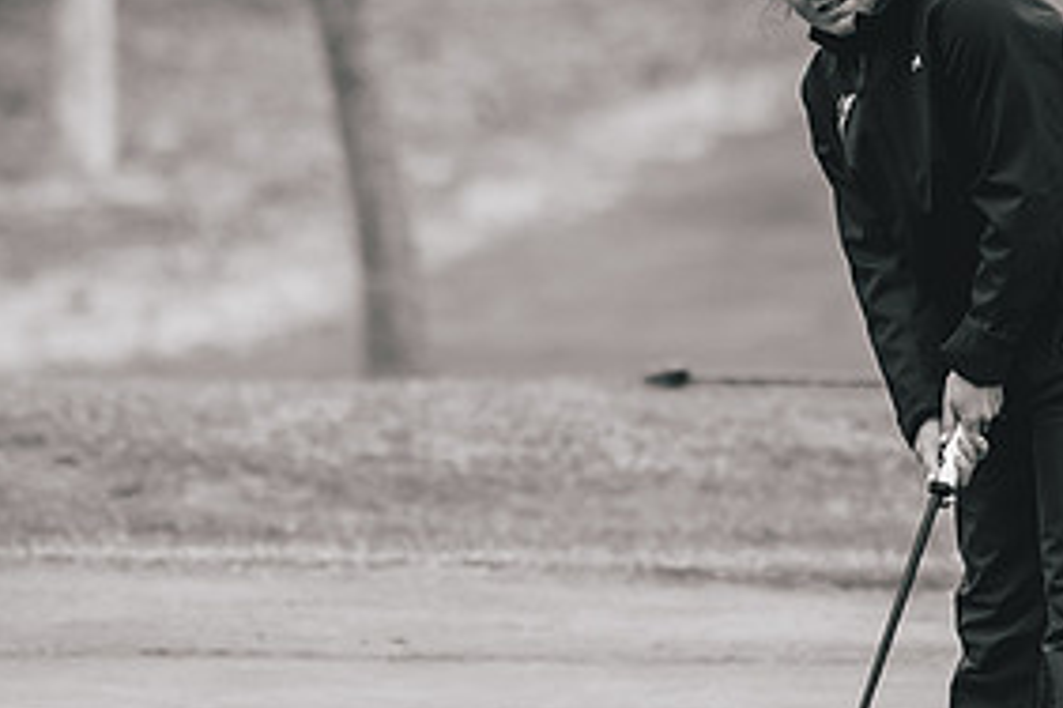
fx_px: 11869
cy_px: 372
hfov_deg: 5.1
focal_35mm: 402
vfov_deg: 3.4
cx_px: 642
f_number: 2.8
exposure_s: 1/4000
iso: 640
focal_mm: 150
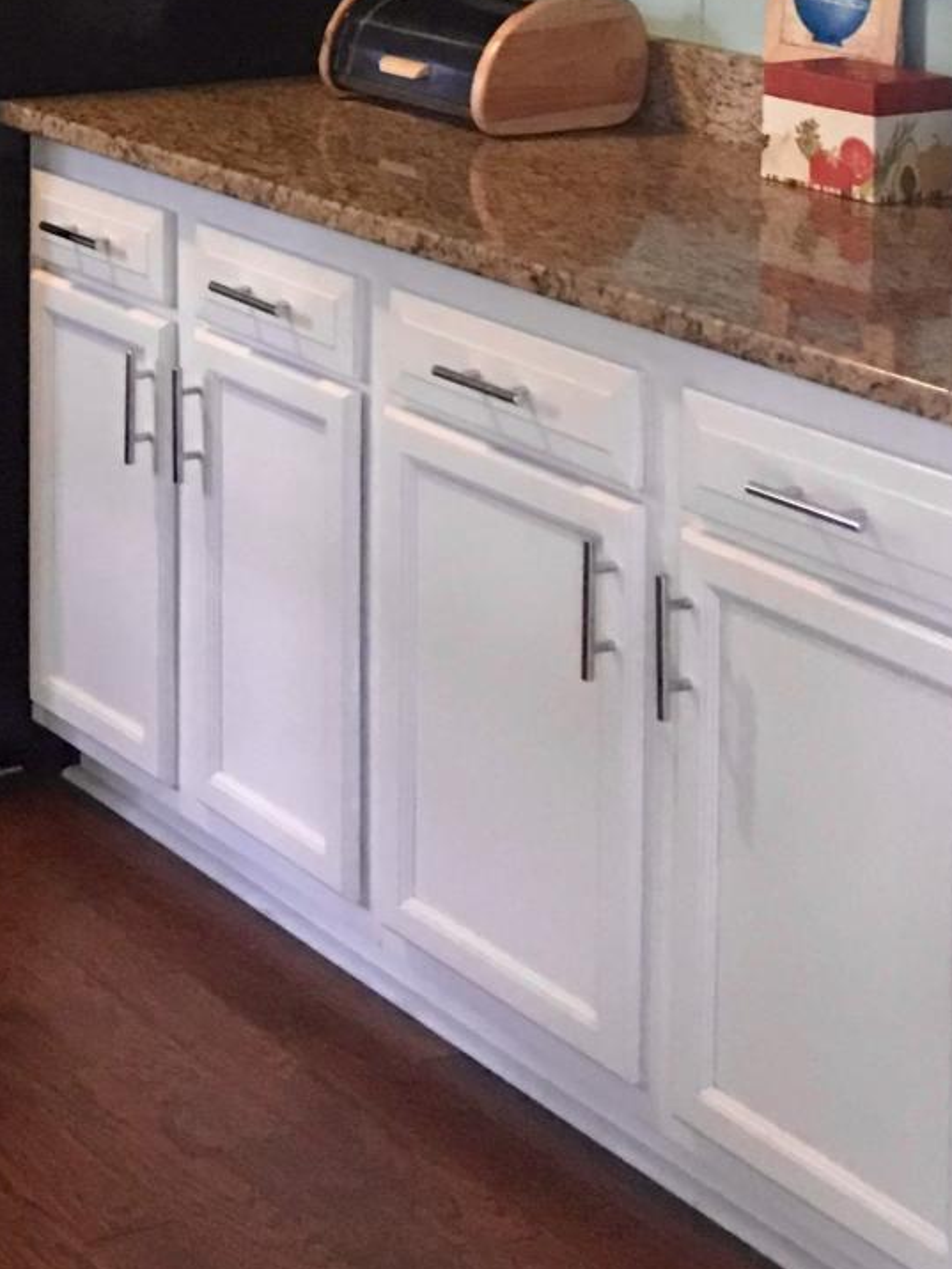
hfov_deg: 17.1
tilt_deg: -4.0
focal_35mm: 81
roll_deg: -2.5
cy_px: -124
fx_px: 2970
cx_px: -304
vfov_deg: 22.7
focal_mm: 4.15
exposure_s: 1/15
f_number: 2.2
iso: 100
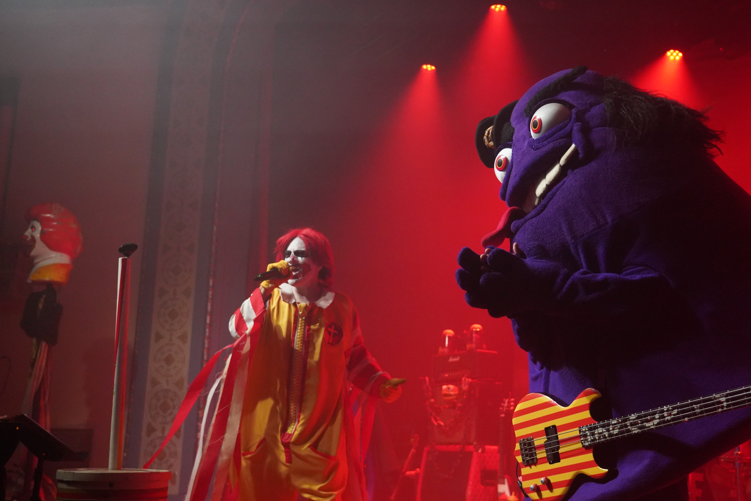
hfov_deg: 46.4
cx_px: 377
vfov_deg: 31.9
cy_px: 268
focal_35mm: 42
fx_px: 876
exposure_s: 1/160
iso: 10000
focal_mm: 39
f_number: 4
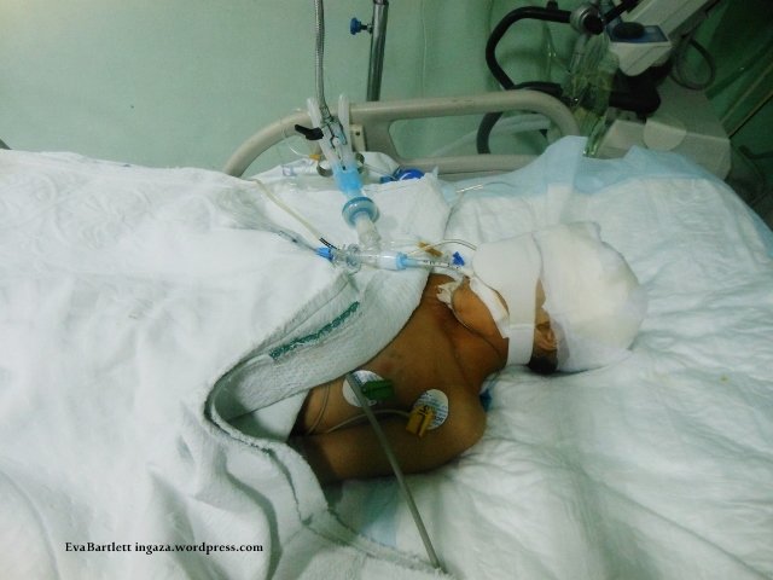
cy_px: 290
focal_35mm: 25
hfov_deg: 69.4
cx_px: 386
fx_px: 558
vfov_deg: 54.9
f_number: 3.2
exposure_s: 1/10
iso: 400
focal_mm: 4.5
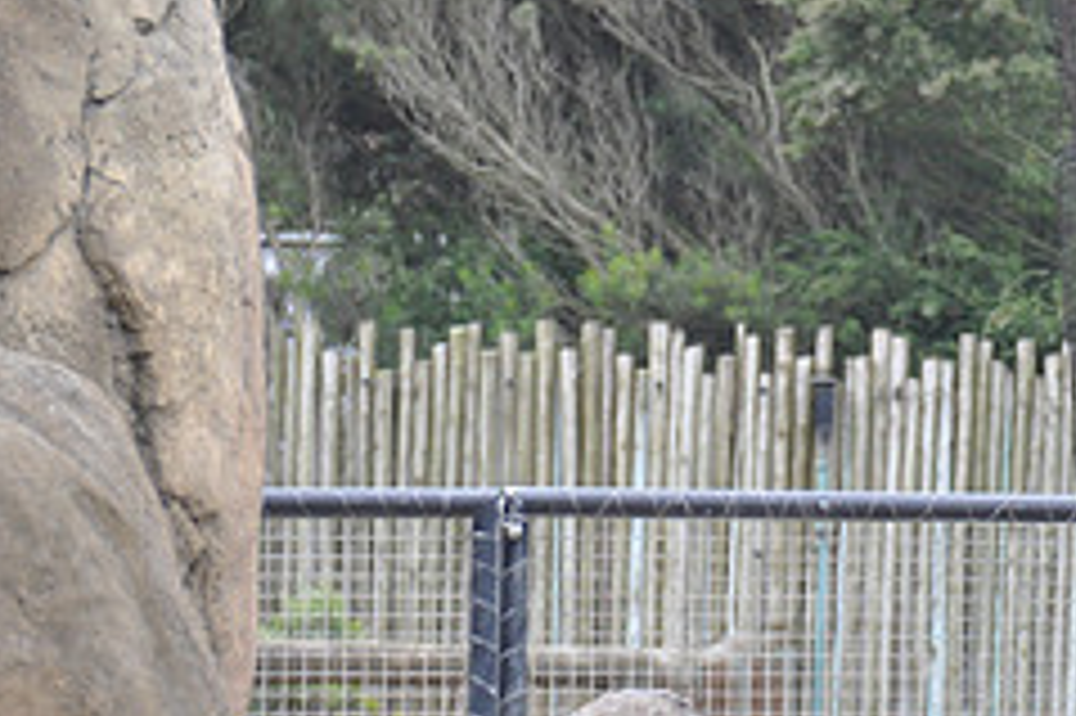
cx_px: 1288
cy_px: 272
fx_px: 19002
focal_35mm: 636
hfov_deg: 3.2
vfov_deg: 2.2
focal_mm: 175
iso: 320
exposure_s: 1/320
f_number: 5.6
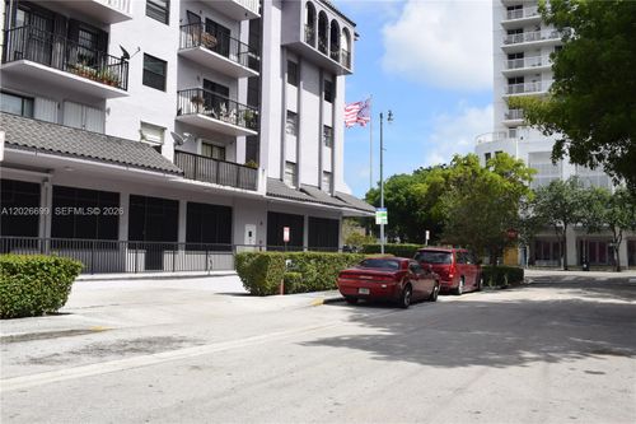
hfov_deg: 55.1
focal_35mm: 34
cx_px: 318
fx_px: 609
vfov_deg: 38.3
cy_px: 212
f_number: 10
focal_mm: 23
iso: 200
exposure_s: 1/400
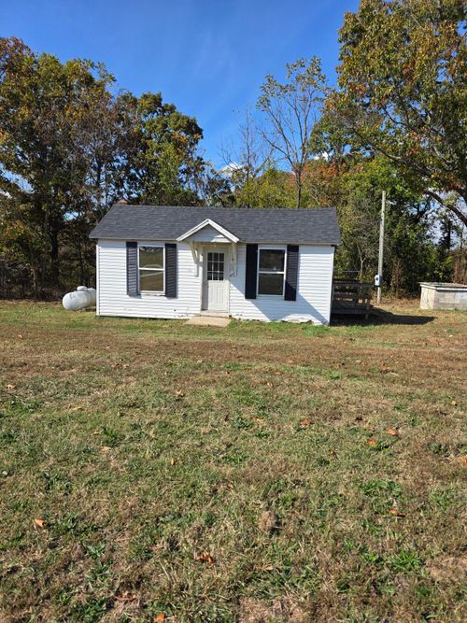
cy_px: 312
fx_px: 414
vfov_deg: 73.9
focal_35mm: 23
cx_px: 234
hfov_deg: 58.9
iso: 80
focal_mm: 6.3
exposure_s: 1/4650
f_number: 1.7
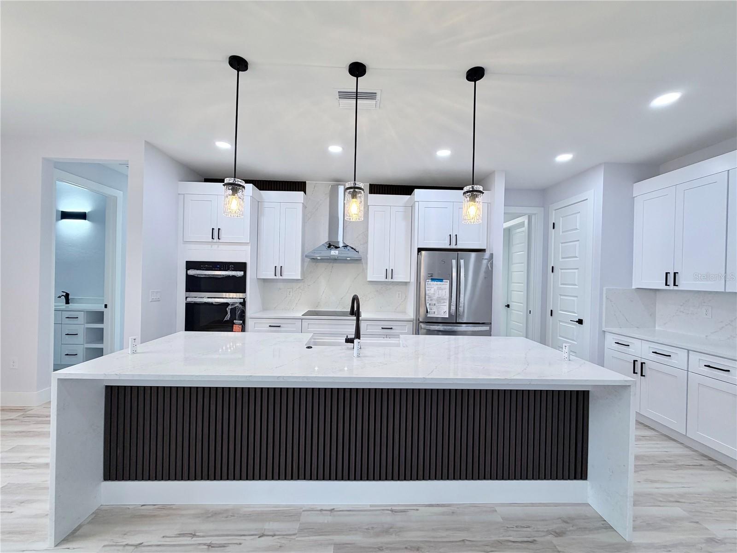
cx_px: 368
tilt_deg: -0.1
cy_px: 276
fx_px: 298
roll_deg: -1.0
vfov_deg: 85.7
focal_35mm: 14
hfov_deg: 102.1
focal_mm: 2.22
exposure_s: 1/120
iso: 125
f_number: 2.2
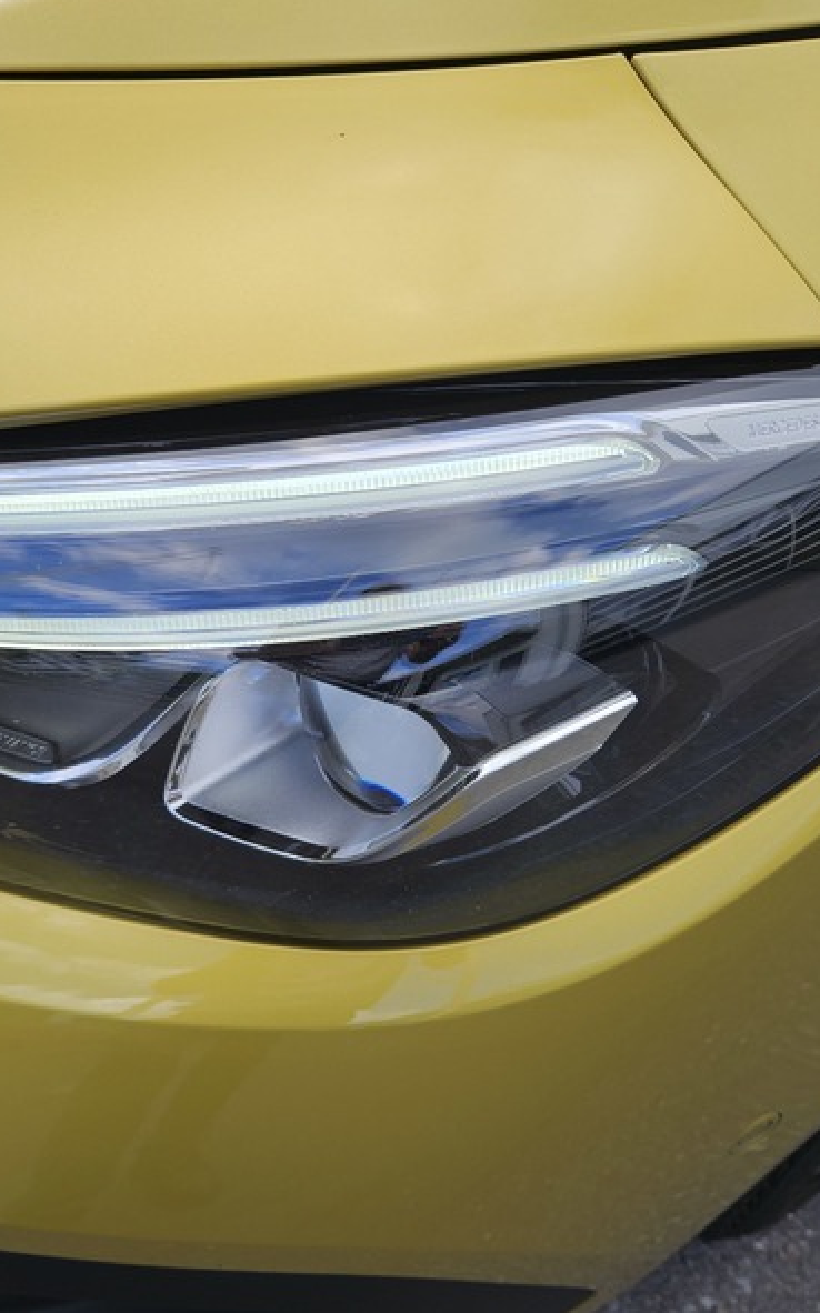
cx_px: 276
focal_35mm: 33
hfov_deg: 37.9
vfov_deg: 58.2
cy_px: 651
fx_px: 1181
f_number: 1.8
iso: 25
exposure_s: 1/539
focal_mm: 5.4
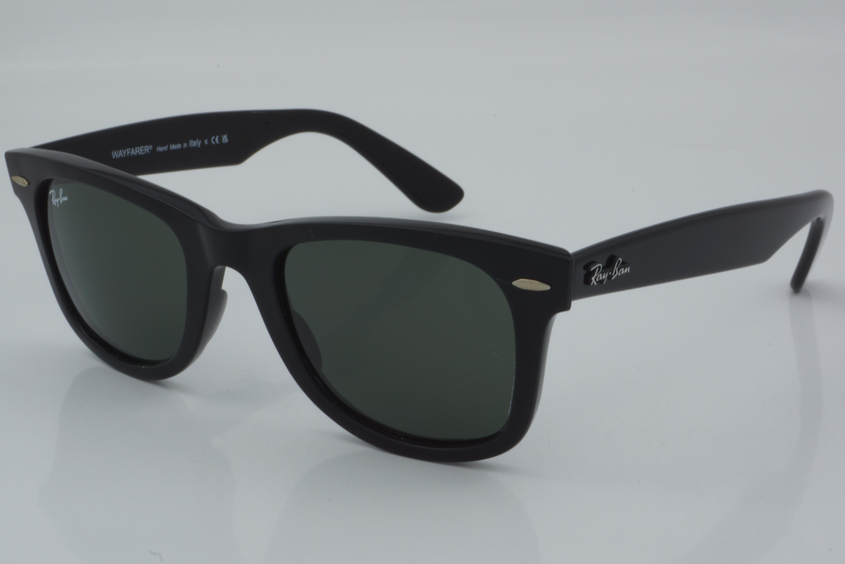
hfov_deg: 27.0
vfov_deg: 18.2
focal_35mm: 75
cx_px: 422
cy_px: 282
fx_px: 1760
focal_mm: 50
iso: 100
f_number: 32
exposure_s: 1/4
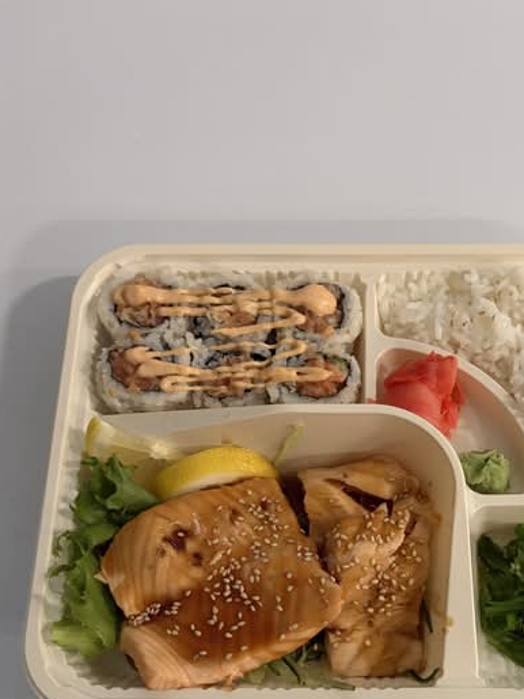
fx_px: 747
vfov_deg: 48.9
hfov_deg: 38.0
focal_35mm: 37
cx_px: 367
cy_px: 489
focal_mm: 5.96
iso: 400
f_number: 1.6
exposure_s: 1/60
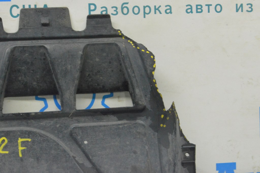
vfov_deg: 17.5
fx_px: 563
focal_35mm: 78
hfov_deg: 26.0
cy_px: 86
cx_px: 130
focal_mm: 52
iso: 6400
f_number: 20
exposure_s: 1/15
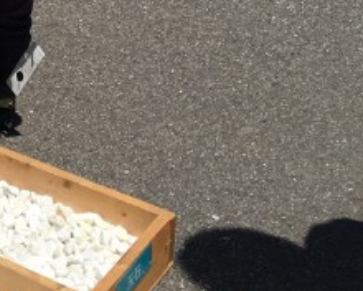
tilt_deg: -17.6
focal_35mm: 132
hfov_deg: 13.1
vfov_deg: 11.1
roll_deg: +1.7
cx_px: -310
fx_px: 1418
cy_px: -188
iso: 25
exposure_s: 1/2262
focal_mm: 4.15
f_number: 2.2
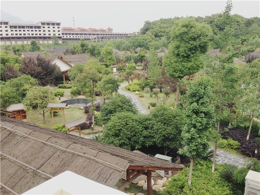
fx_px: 248
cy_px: 98
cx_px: 130
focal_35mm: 33
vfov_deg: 42.9
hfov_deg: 55.4
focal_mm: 4.12
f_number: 2.4
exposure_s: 1/444
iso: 50
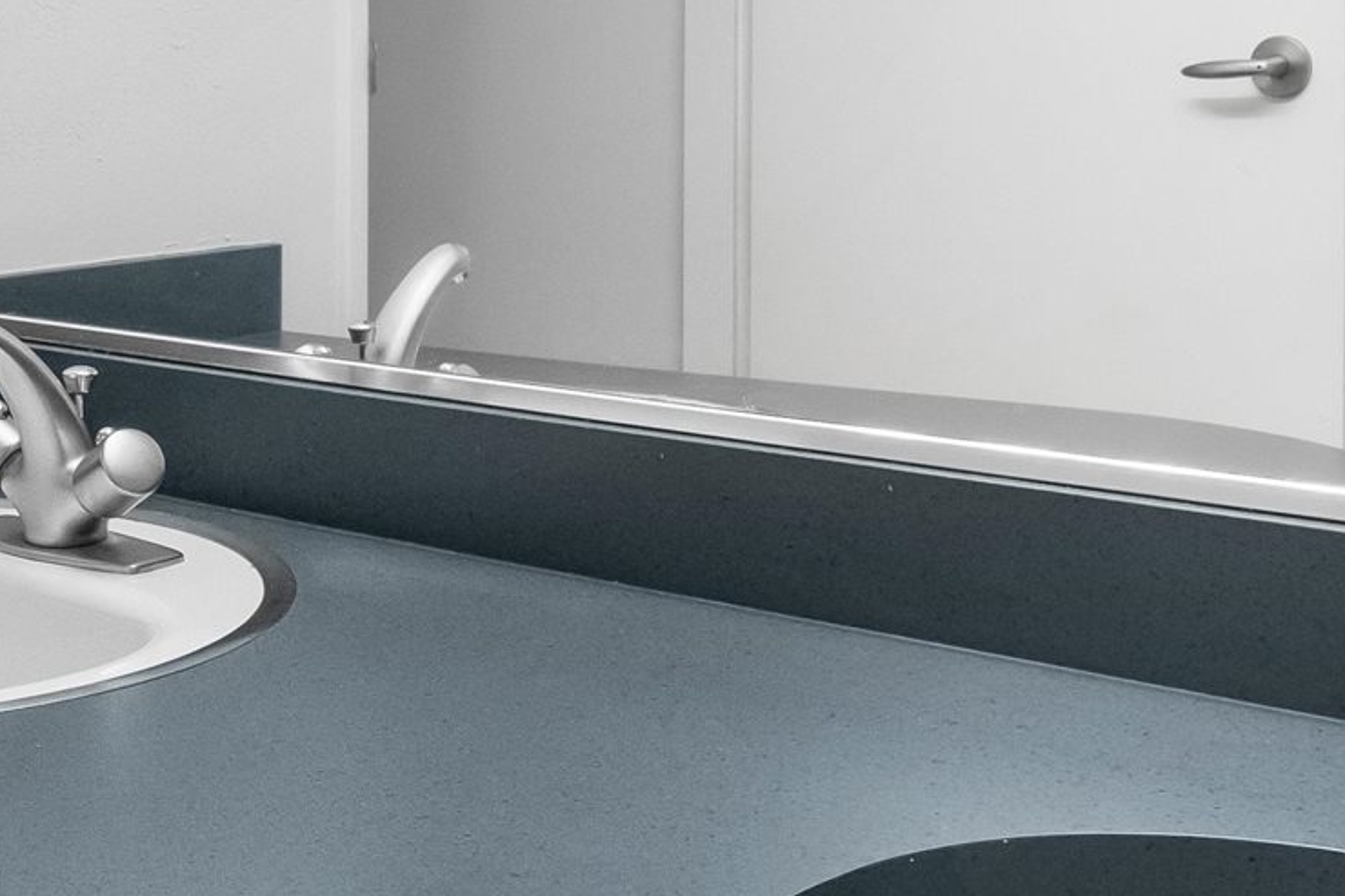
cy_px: 114
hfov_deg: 35.4
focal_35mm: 56
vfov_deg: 23.6
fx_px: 2094
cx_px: 502
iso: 250
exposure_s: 1/13
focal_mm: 9
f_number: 9
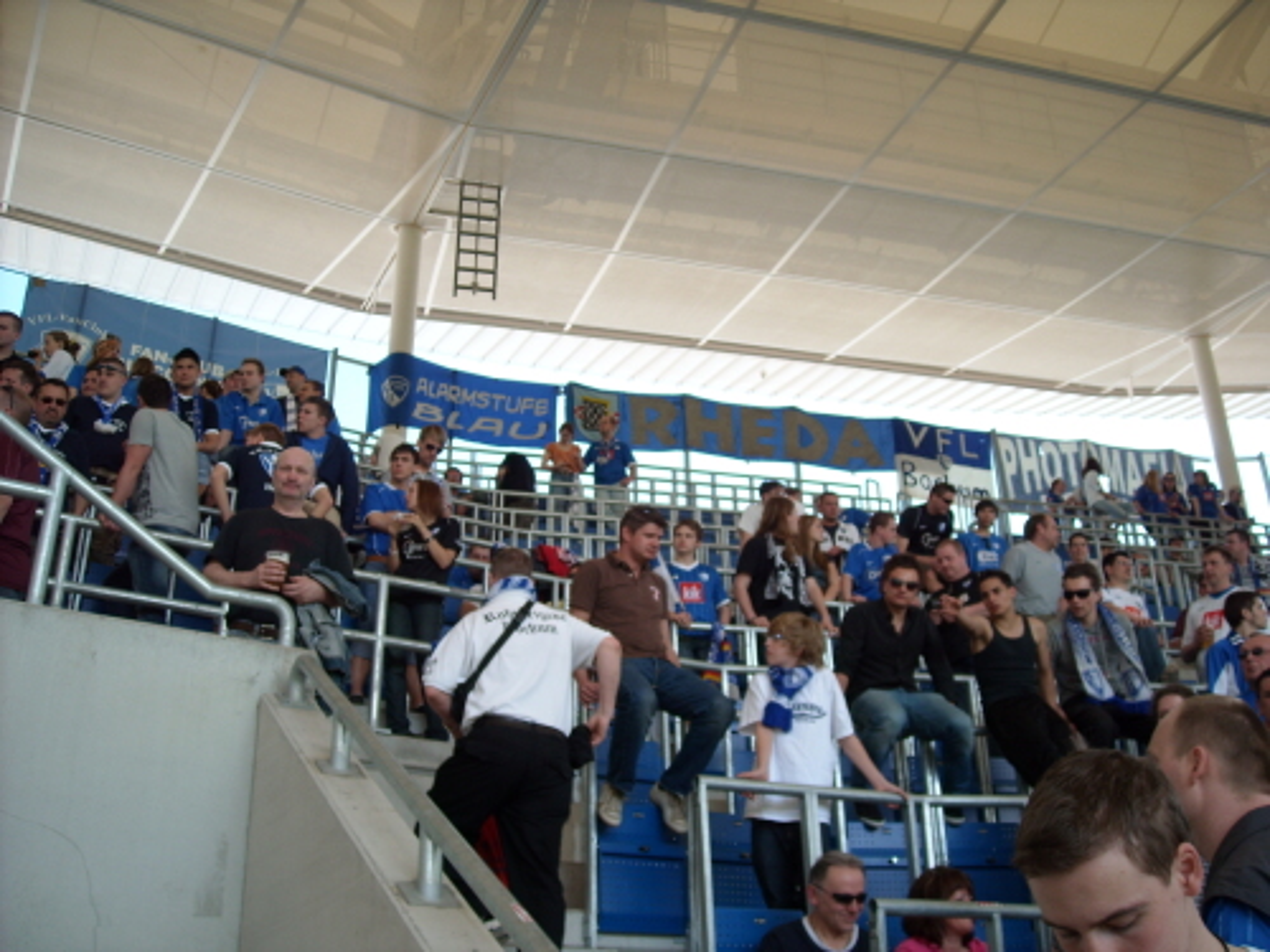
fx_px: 1284
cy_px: 476
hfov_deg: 52.6
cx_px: 635
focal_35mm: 35
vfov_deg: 40.7
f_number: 2.8
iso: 64
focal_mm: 5.7
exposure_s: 1/168
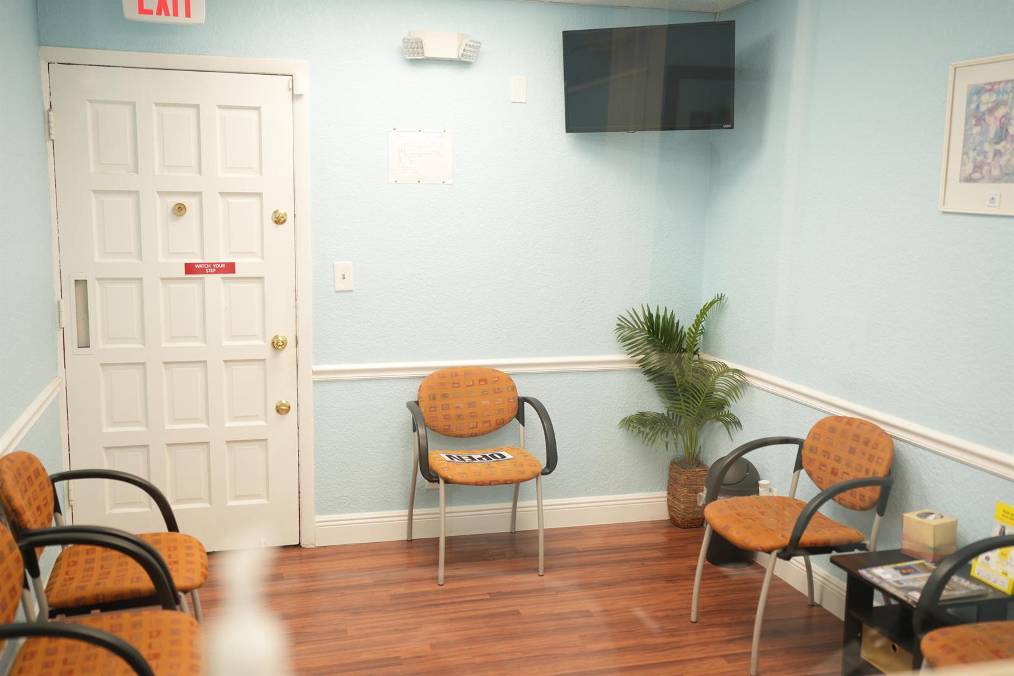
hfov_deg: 54.4
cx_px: 507
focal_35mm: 35
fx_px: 986
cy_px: 338
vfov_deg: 37.8
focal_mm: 35
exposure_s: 1/125
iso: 250
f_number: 1.8
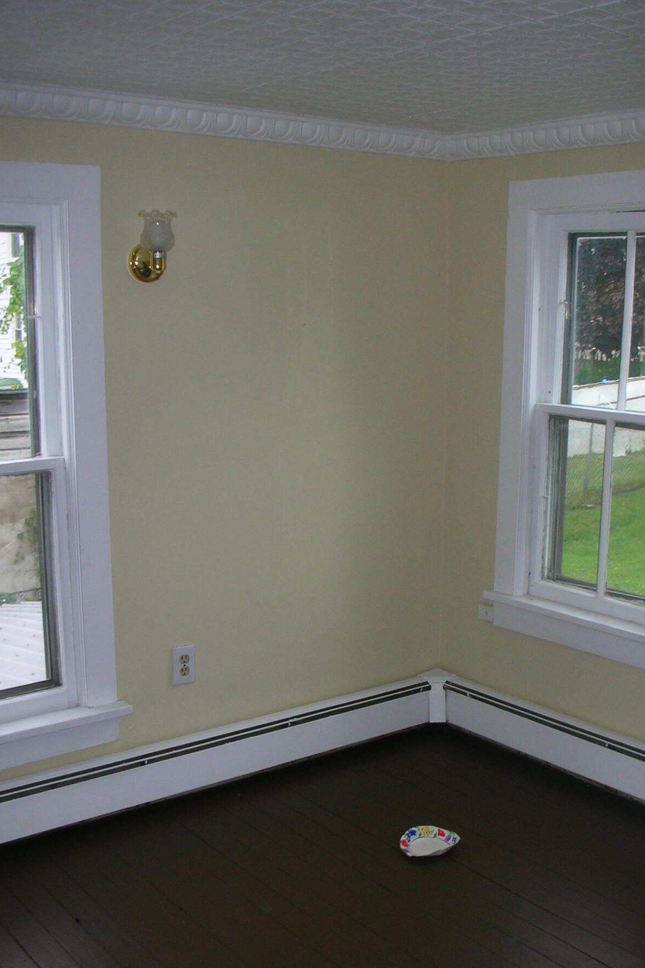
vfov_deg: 47.3
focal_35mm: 41
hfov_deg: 32.5
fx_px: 1102
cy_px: 544
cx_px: 397
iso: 58
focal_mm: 5.8
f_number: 3
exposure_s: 1/60.1
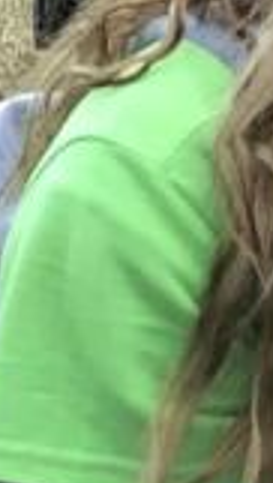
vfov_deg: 4.6
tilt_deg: -8.4
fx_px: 5937
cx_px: 1629
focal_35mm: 463
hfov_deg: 2.5
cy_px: -51
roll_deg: +1.8
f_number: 2.8
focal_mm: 6.6
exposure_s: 1/30
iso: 40
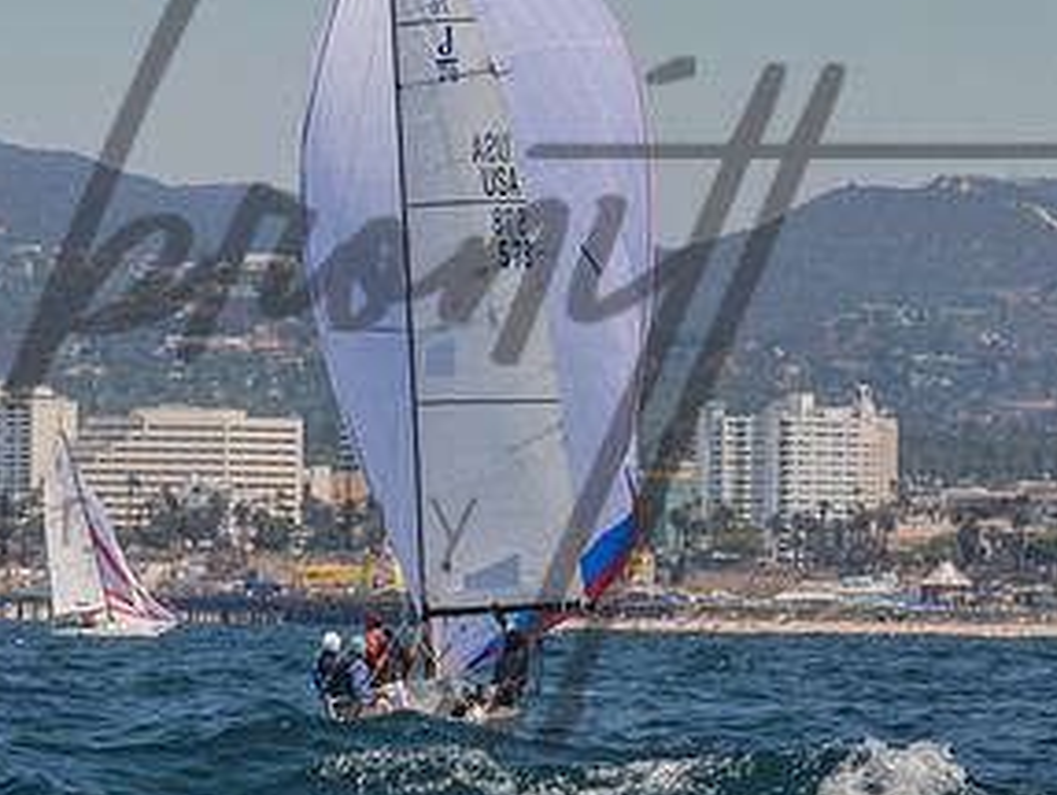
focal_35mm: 366
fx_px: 11185
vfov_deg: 4.1
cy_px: 237
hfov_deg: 5.4
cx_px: 314
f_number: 14
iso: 640
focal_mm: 125
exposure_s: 1/1000
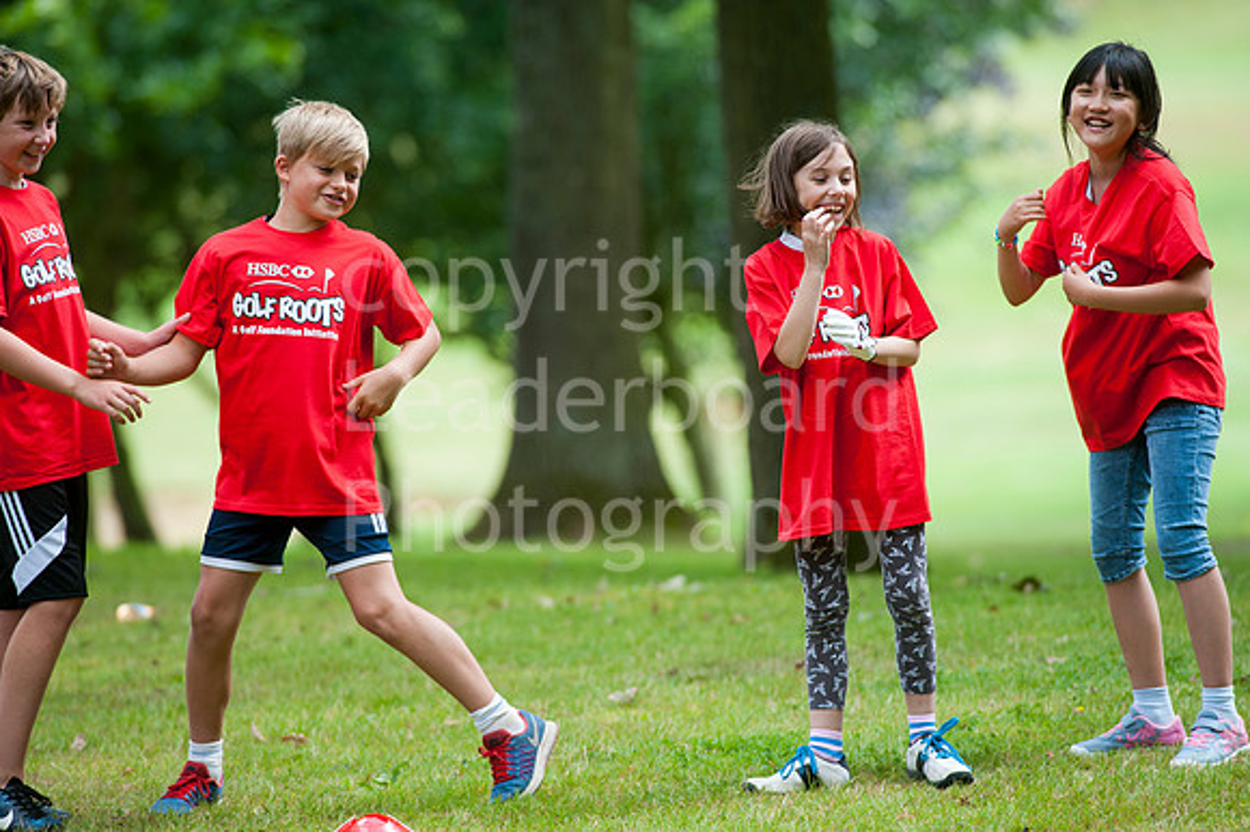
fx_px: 10410
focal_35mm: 300
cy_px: 416
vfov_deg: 4.6
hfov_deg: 6.9
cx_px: 625
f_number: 5.6
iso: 400
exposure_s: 1/800
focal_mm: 300
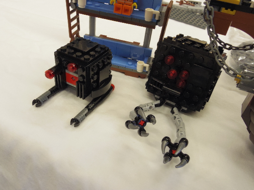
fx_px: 220
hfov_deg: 60.0
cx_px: 127
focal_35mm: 30
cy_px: 95
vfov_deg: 46.8
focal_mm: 5.4
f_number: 4.5
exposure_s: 1/50
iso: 500
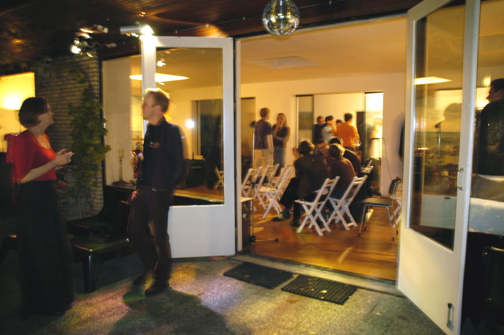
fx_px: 377
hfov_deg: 67.5
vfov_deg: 47.8
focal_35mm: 27
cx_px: 252
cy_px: 168
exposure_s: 1/1.3
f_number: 3.5
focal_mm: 18
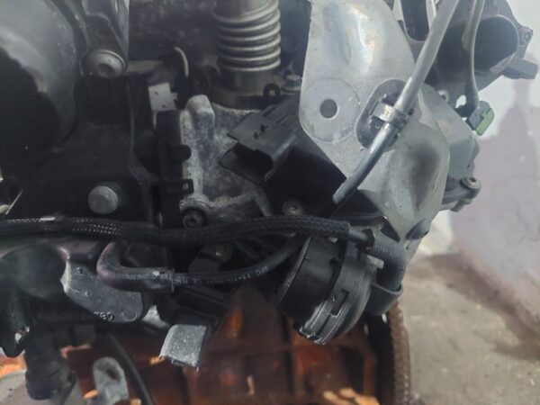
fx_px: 390
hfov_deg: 69.4
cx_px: 270
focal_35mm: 25
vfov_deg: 54.9
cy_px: 202
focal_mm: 5.23
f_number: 1.8
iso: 2500
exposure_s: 1/14
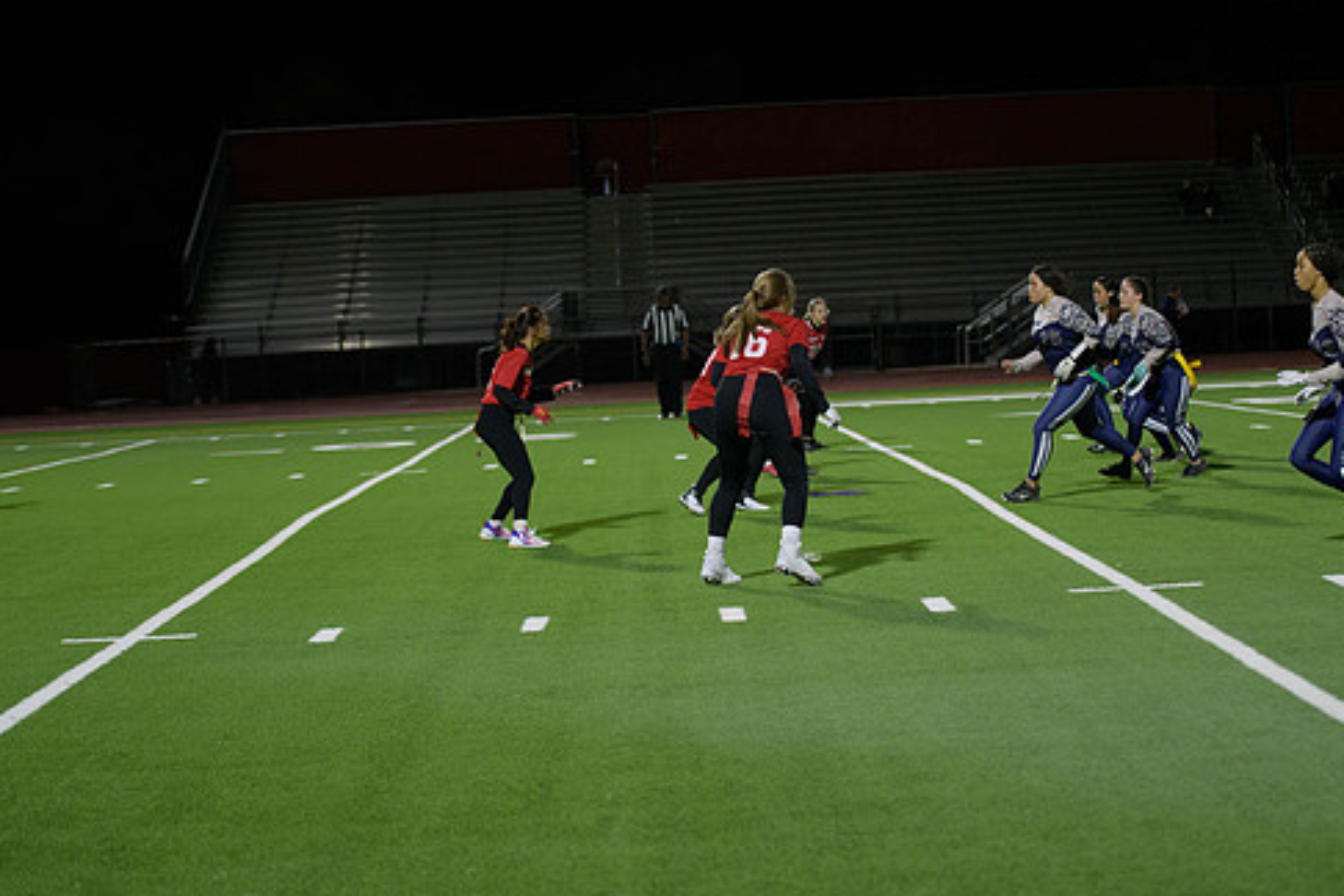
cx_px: 680
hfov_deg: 23.6
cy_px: 430
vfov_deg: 15.9
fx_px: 3210
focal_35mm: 86
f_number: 2.8
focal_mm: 72
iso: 2000
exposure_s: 1/640
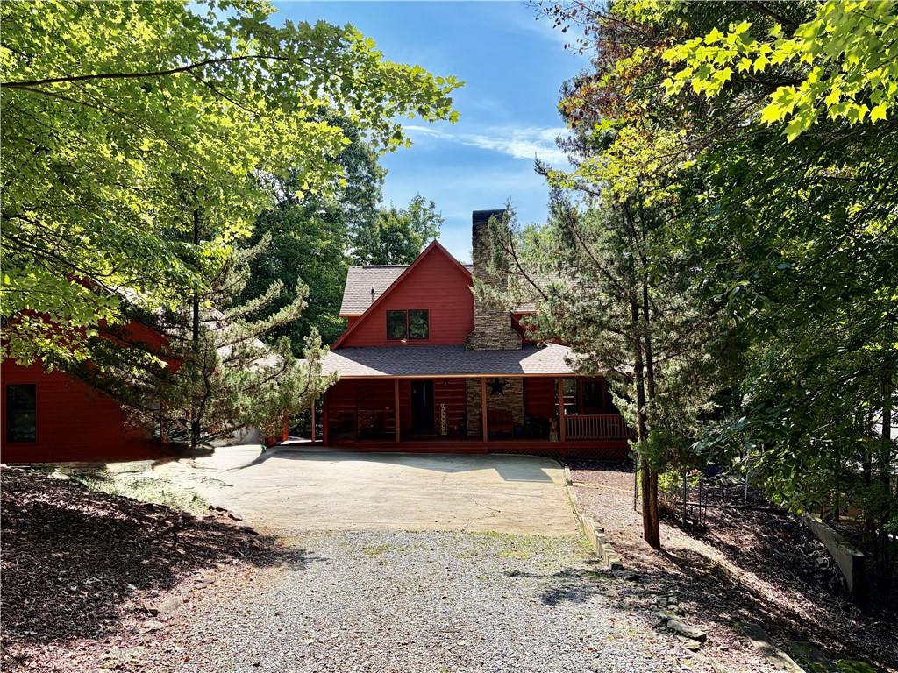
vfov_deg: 53.1
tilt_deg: +2.7
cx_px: 449
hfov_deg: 67.3
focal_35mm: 26
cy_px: 336
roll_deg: +1.3
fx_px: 674
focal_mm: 5.96
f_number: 1.6
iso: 50
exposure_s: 1/1451
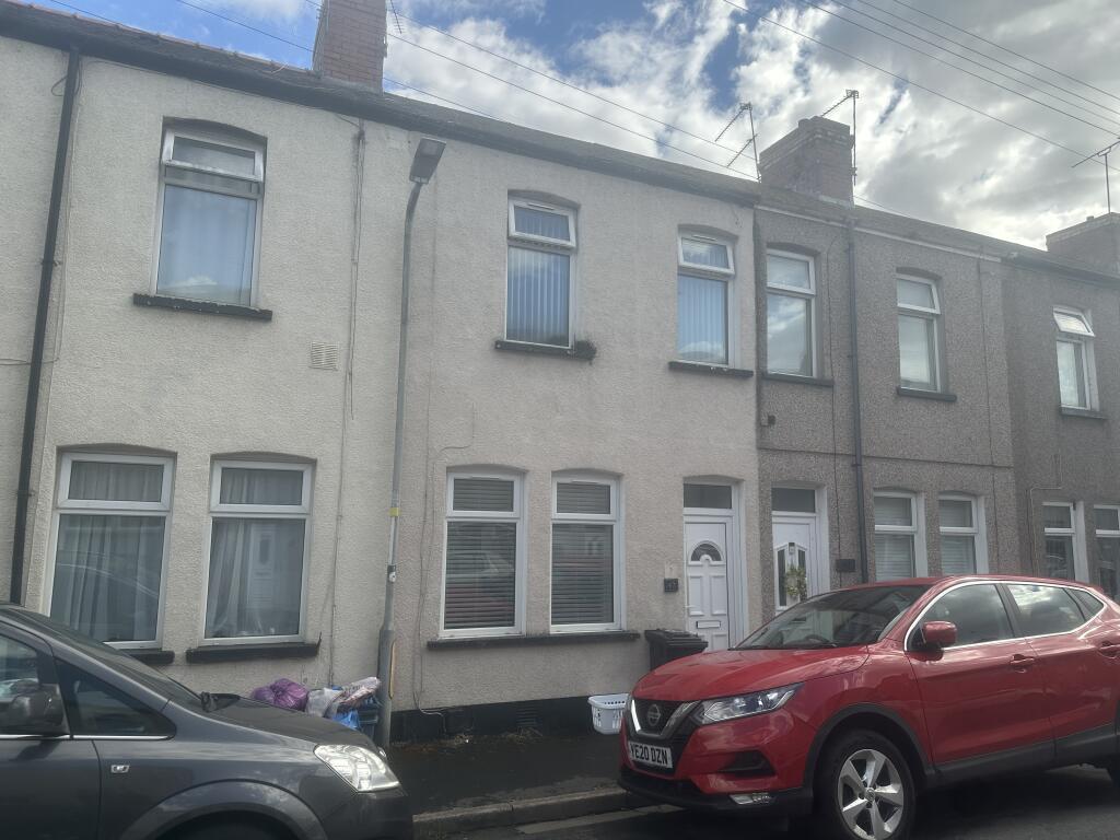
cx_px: 560
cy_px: 420
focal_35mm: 24
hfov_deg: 71.6
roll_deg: -0.6
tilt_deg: +8.7
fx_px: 777
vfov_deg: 56.8
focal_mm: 6.86
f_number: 1.78
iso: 80
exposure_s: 1/2660
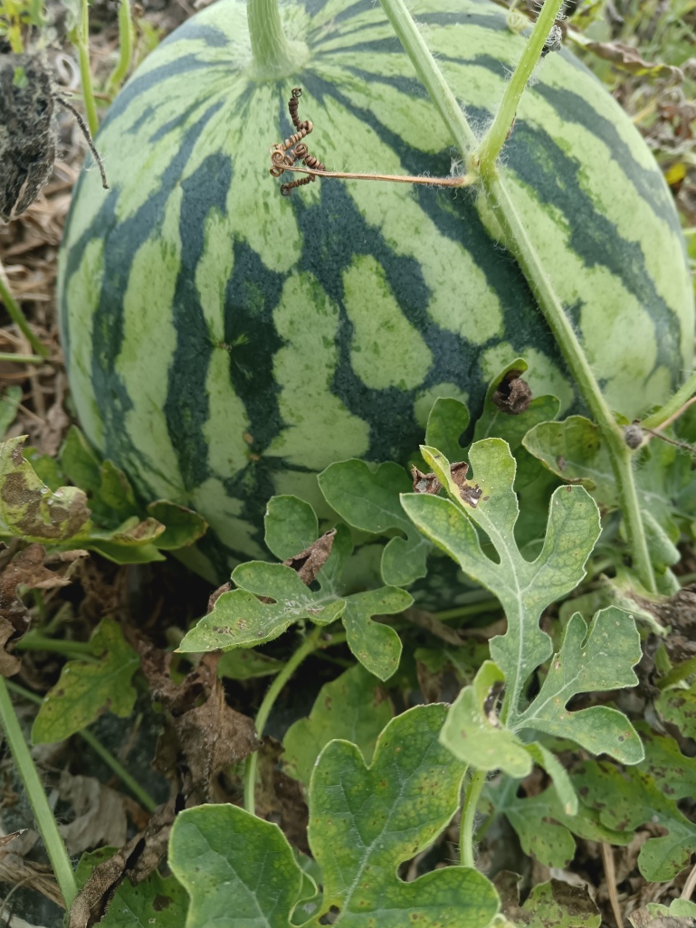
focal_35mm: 26
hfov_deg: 53.0
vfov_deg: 67.3
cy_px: 457
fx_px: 697
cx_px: 358
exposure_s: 1/100
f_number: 1.8
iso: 110
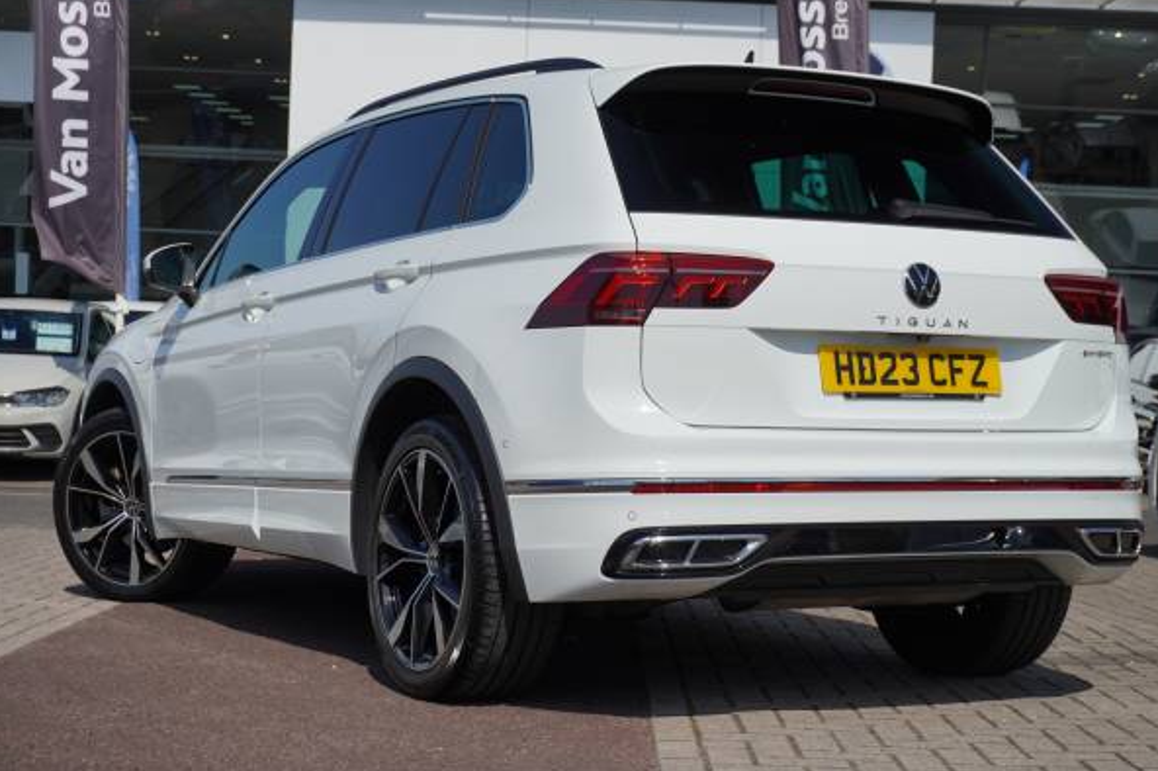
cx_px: 614
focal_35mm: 67
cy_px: 364
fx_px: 2139
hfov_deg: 30.3
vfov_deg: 20.4
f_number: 5.6
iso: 200
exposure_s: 1/1250
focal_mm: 41
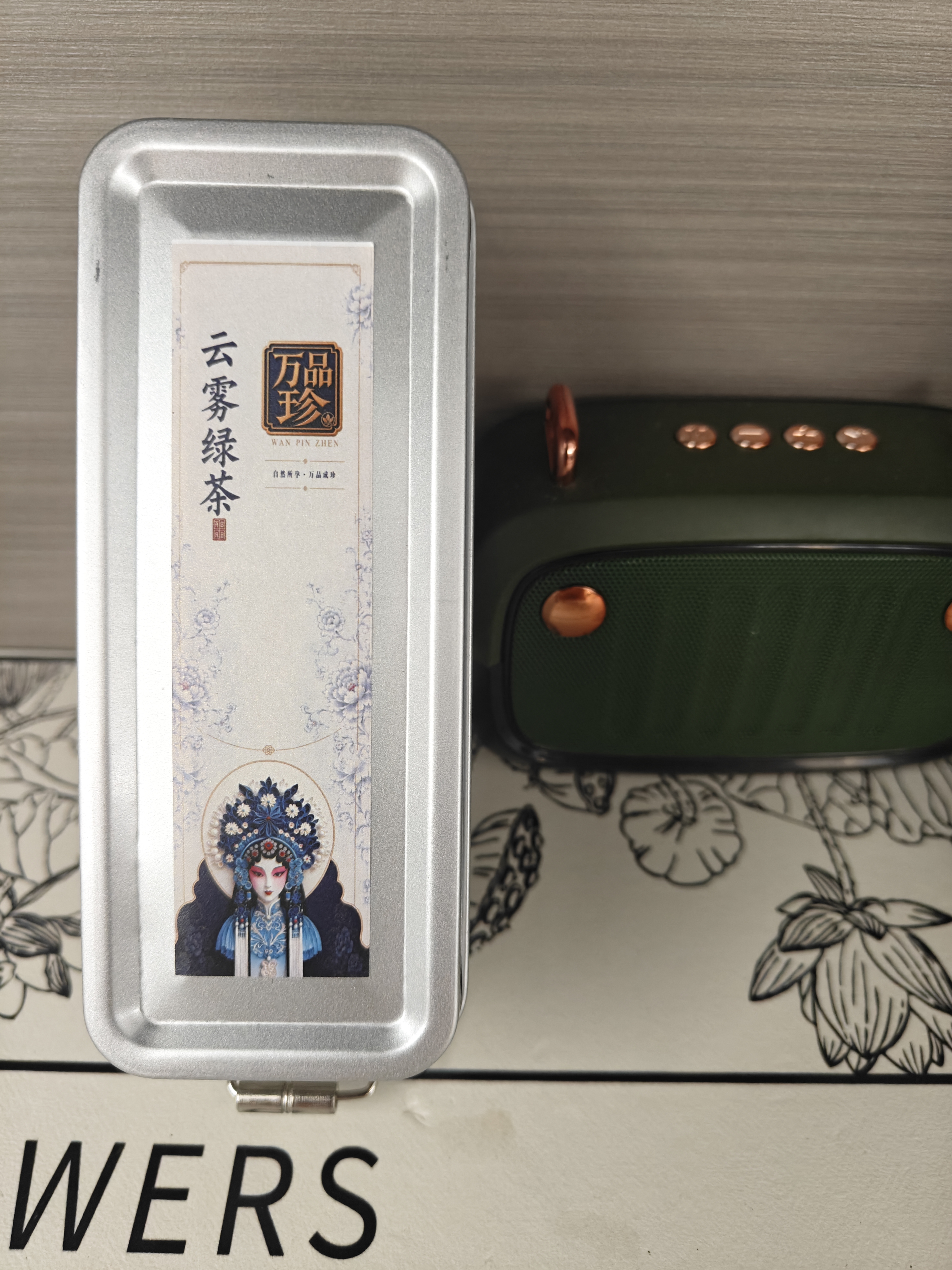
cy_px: 635
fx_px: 880
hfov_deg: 56.8
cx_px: 476
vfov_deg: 71.6
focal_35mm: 24
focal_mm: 5.59
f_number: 1.8
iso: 320
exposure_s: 1/50
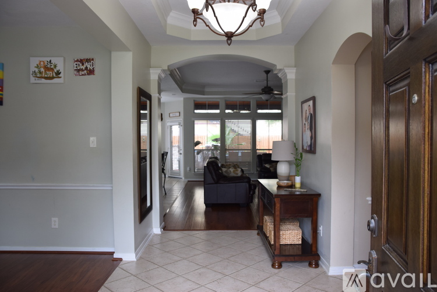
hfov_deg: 70.4
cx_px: 218
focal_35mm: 26
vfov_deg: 50.4
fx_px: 310
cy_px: 146
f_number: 4
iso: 400
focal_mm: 17
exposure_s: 1/60
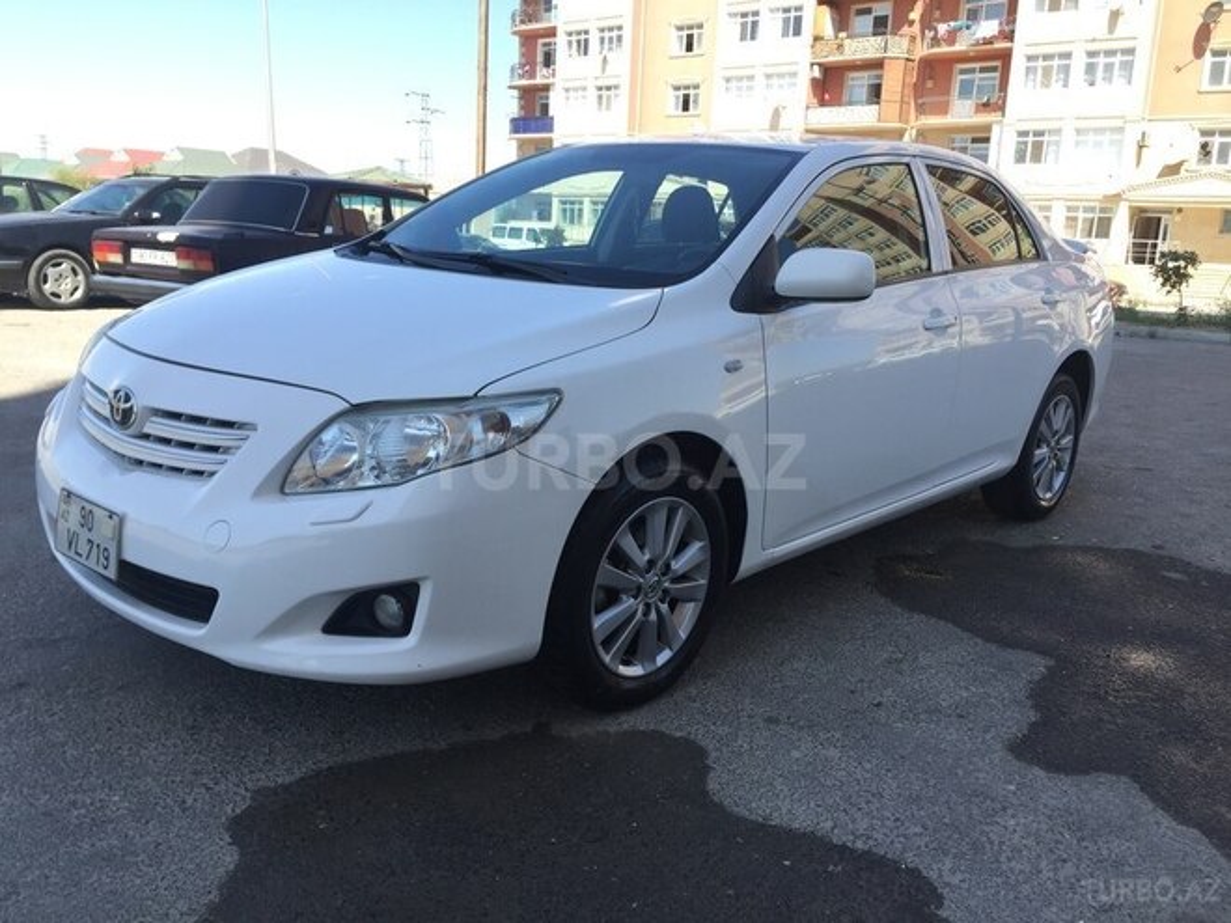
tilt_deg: -14.3
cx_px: 616
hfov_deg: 61.7
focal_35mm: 29
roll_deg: -4.0
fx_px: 1031
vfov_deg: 48.2
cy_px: 462
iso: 32
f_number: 2.2
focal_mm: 4.15
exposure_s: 1/682
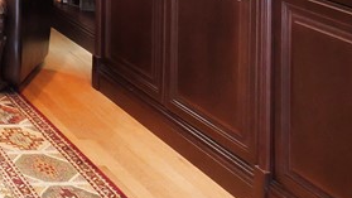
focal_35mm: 72
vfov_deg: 14.4
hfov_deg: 20.8
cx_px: -273
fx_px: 672
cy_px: -180
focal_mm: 9
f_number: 8
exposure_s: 1/25
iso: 3200
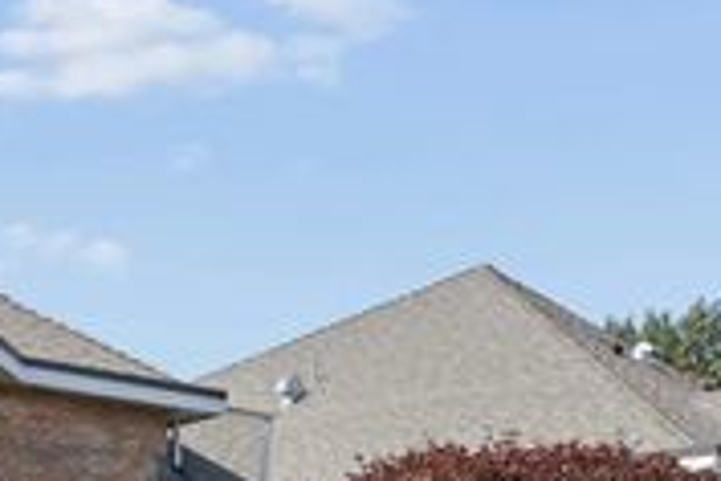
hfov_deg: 18.9
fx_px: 2161
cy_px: 565
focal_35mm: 108
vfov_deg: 12.4
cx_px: 493
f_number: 7.1
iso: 320
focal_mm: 29.8
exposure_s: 1/500
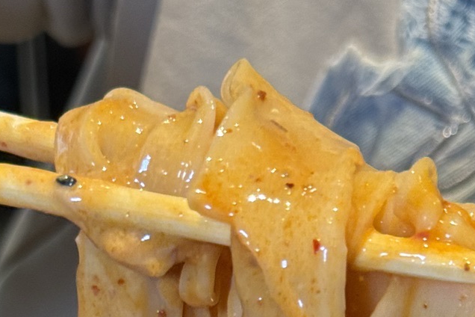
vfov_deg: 8.2
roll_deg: -4.0
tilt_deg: -34.2
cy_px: 706
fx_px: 2071
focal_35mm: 157
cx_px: 250
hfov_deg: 13.1
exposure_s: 1/50
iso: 80
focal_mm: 6.76
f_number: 1.78
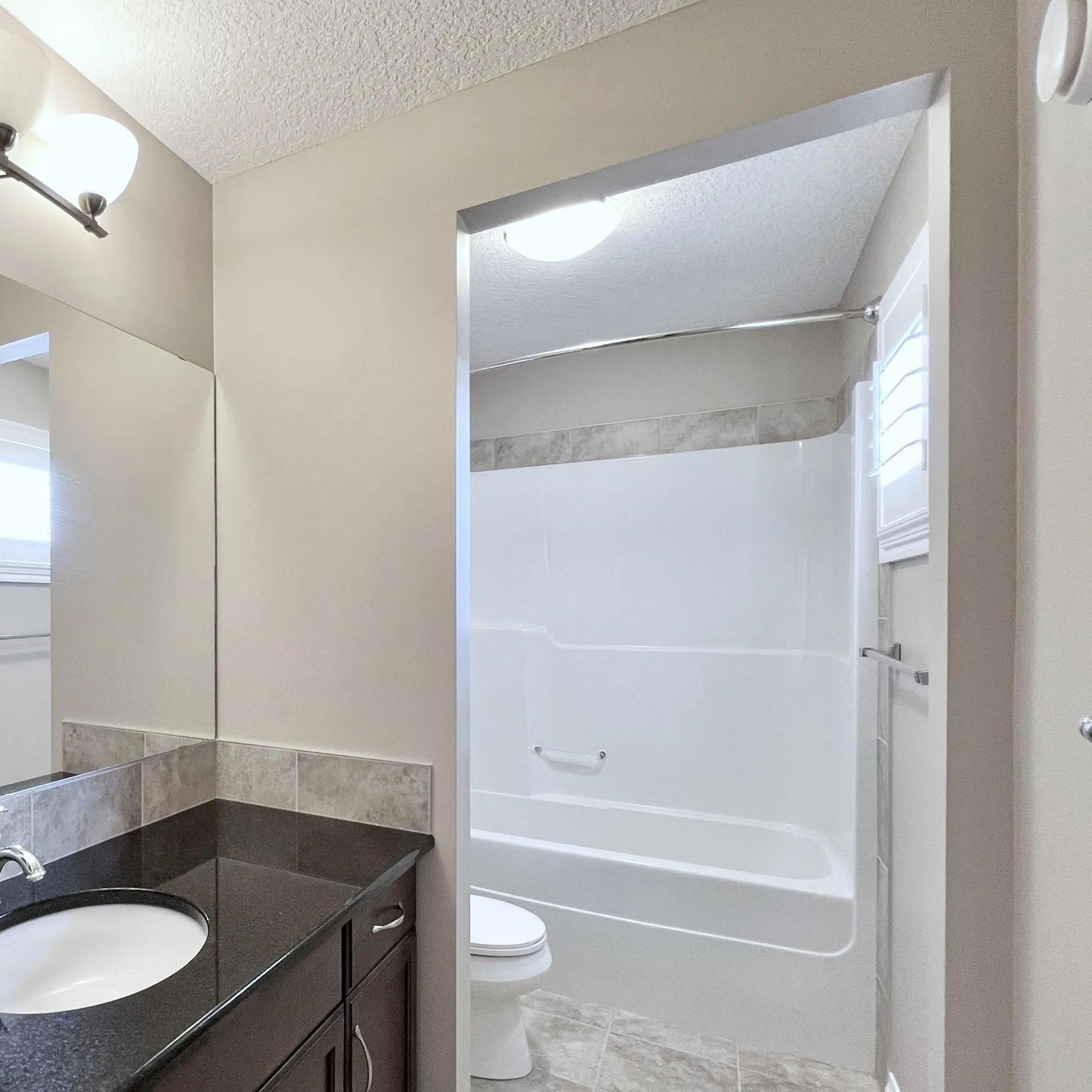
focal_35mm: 19
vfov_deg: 77.4
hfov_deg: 70.5
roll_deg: +0.1
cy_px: 613
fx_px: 678
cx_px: 228
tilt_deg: -0.5
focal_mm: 1.57
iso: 125
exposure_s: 1/60
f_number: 1.8
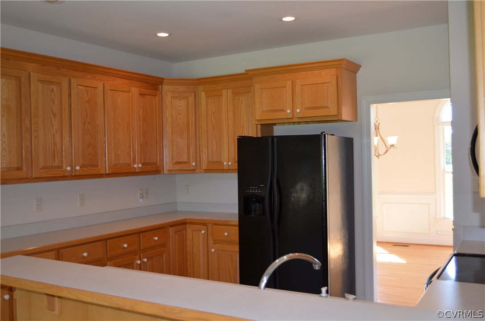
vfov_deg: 36.7
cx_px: 242
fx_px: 484
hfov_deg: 53.2
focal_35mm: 36
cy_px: 160
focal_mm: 24
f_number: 4
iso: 400
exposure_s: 1/100
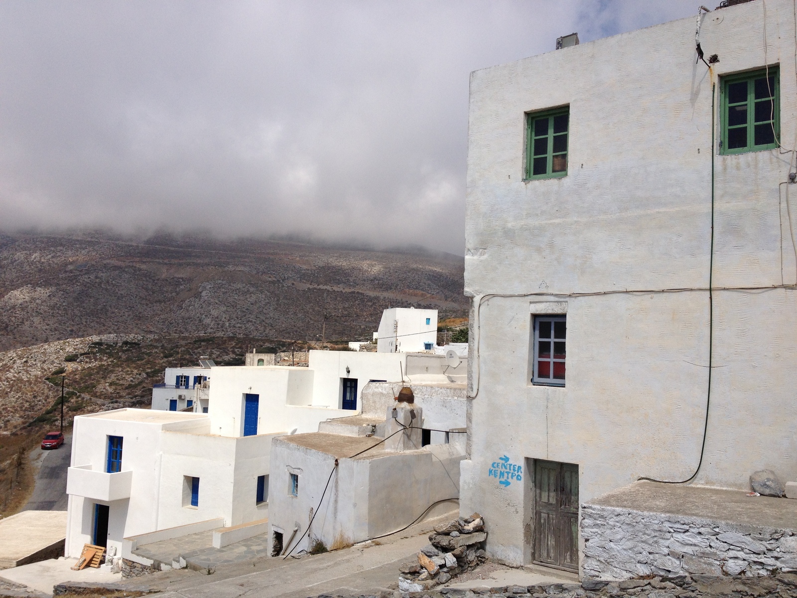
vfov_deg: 40.7
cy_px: 299
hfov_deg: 52.6
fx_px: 806
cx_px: 398
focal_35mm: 35
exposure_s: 1/4255
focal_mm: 4.28
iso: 50
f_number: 2.4
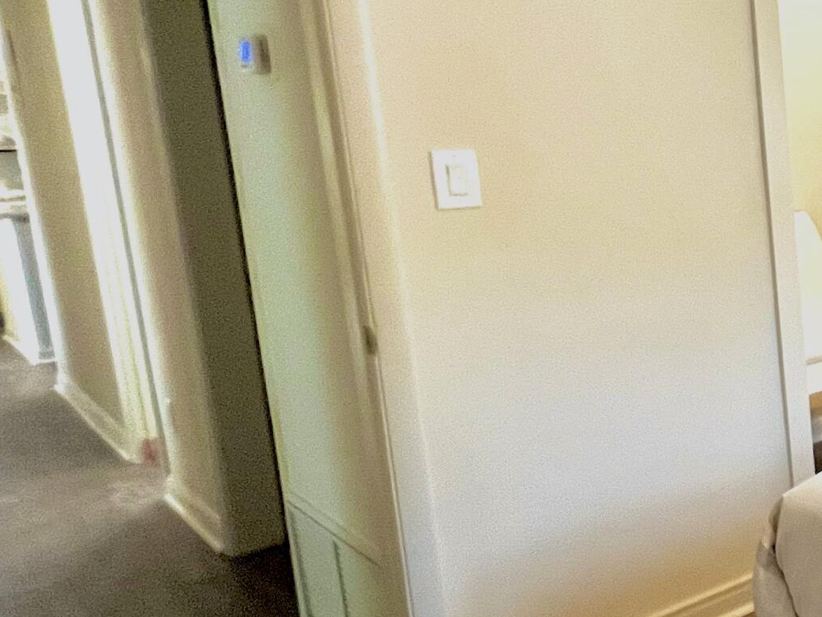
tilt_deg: -9.3
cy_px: 260
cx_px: 1193
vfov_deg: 37.6
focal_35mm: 38
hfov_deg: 30.5
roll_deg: +1.1
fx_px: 903
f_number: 1.8
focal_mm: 1.57
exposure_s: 1/120
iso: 200
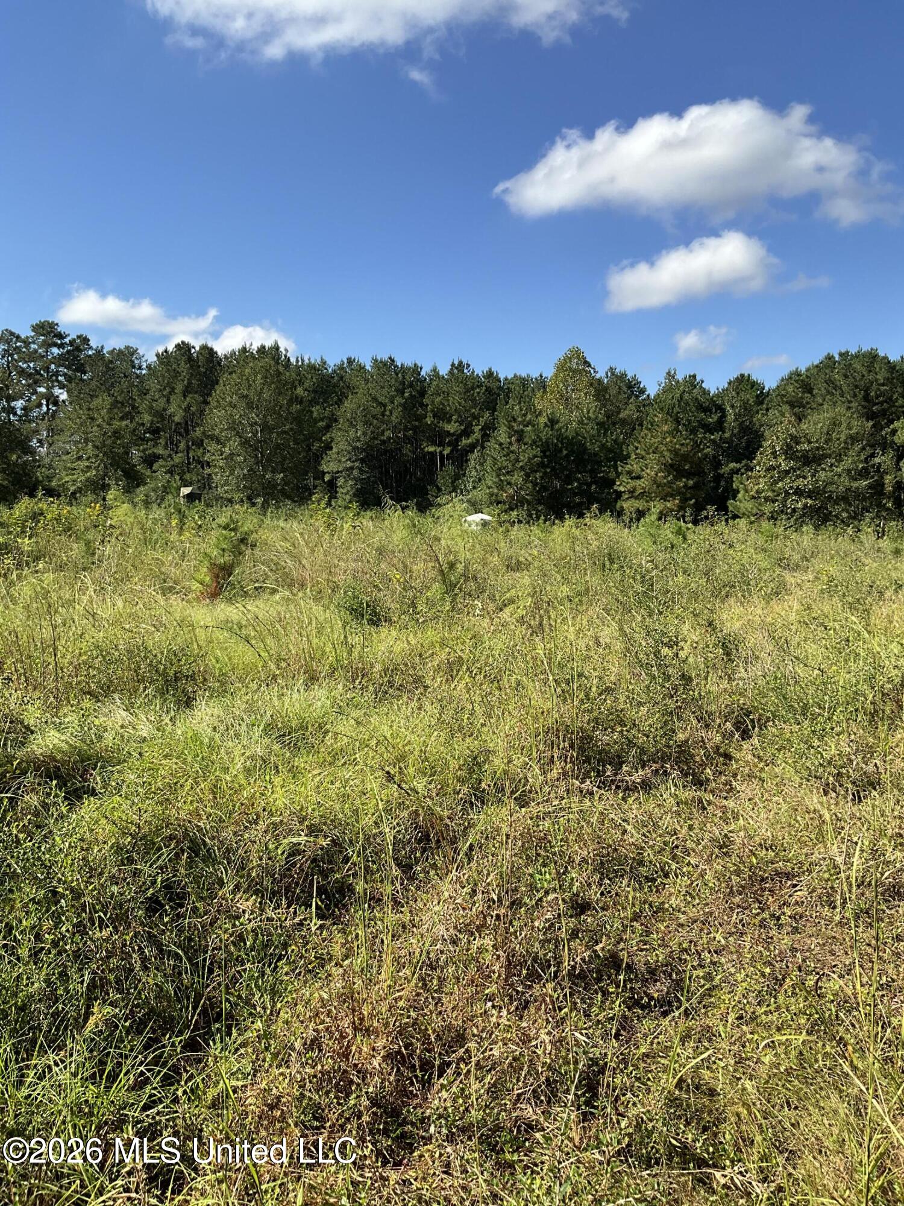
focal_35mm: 29
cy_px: 603
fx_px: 1010
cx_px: 452
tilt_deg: -4.5
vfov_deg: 61.7
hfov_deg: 48.2
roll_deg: +0.1
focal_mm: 3
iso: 25
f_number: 1.8
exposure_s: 1/1377
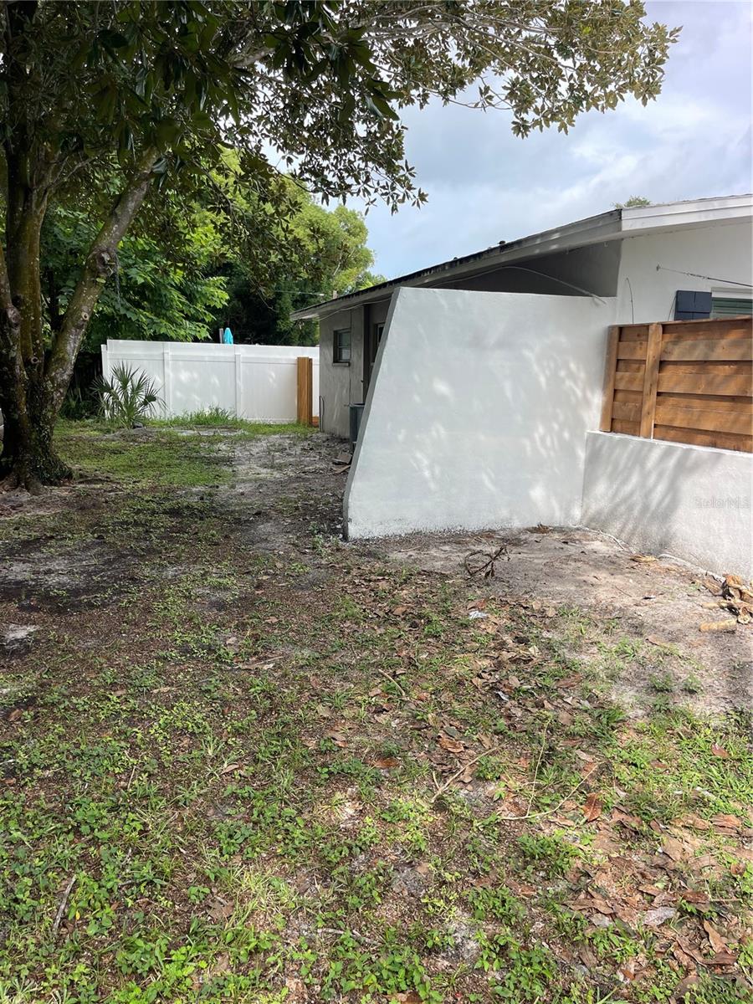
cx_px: 376
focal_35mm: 25
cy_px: 502
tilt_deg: -10.3
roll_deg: -1.7
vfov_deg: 69.4
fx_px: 725
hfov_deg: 54.9
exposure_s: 1/994
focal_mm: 5.1
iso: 32
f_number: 1.6
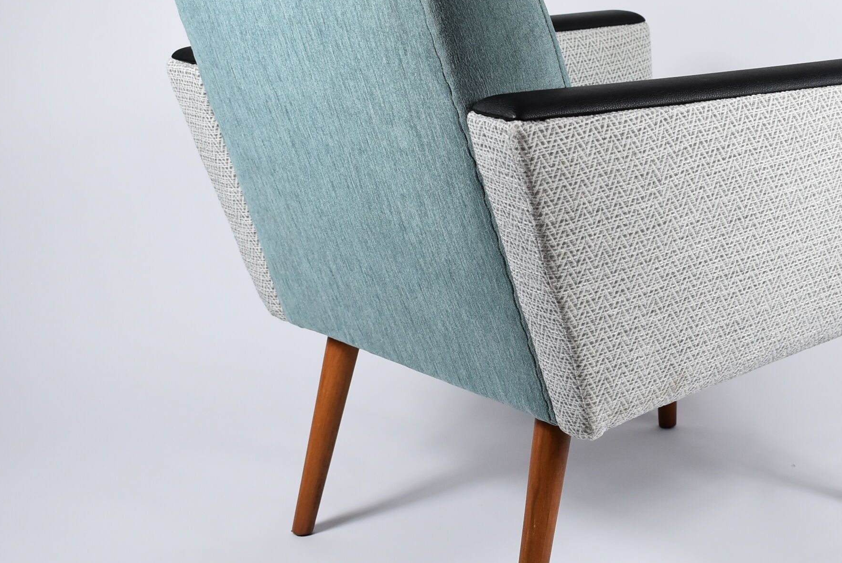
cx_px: 596
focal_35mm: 74
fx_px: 1729
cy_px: 236
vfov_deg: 18.5
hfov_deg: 27.1
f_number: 5.6
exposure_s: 1/125
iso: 800
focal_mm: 29
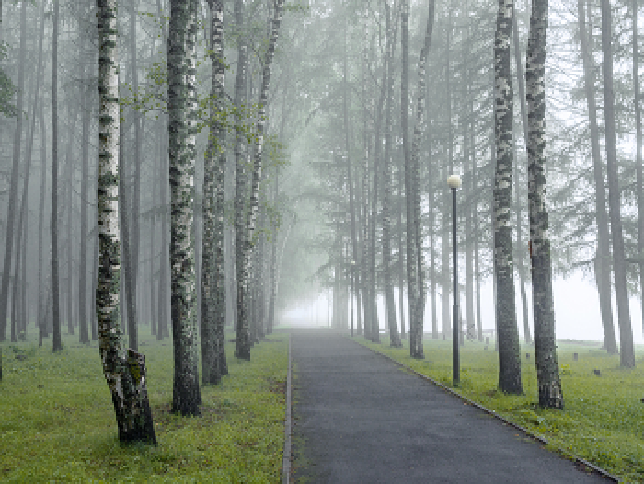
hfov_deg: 41.2
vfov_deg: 31.6
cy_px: 242
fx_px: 856
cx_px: 322
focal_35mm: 46
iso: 200
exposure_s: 1/4
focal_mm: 23
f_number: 6.3
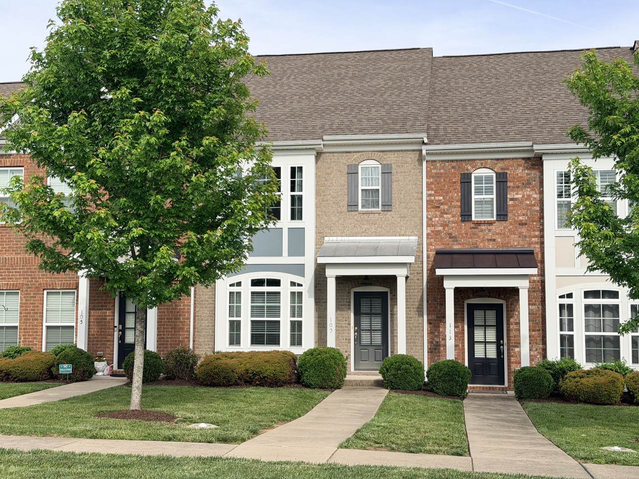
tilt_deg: +3.8
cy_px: 240
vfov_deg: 30.3
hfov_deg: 39.7
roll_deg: +0.6
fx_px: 886
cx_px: 320
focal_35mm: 48
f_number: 1.78
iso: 64
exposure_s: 1/3226
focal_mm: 6.76
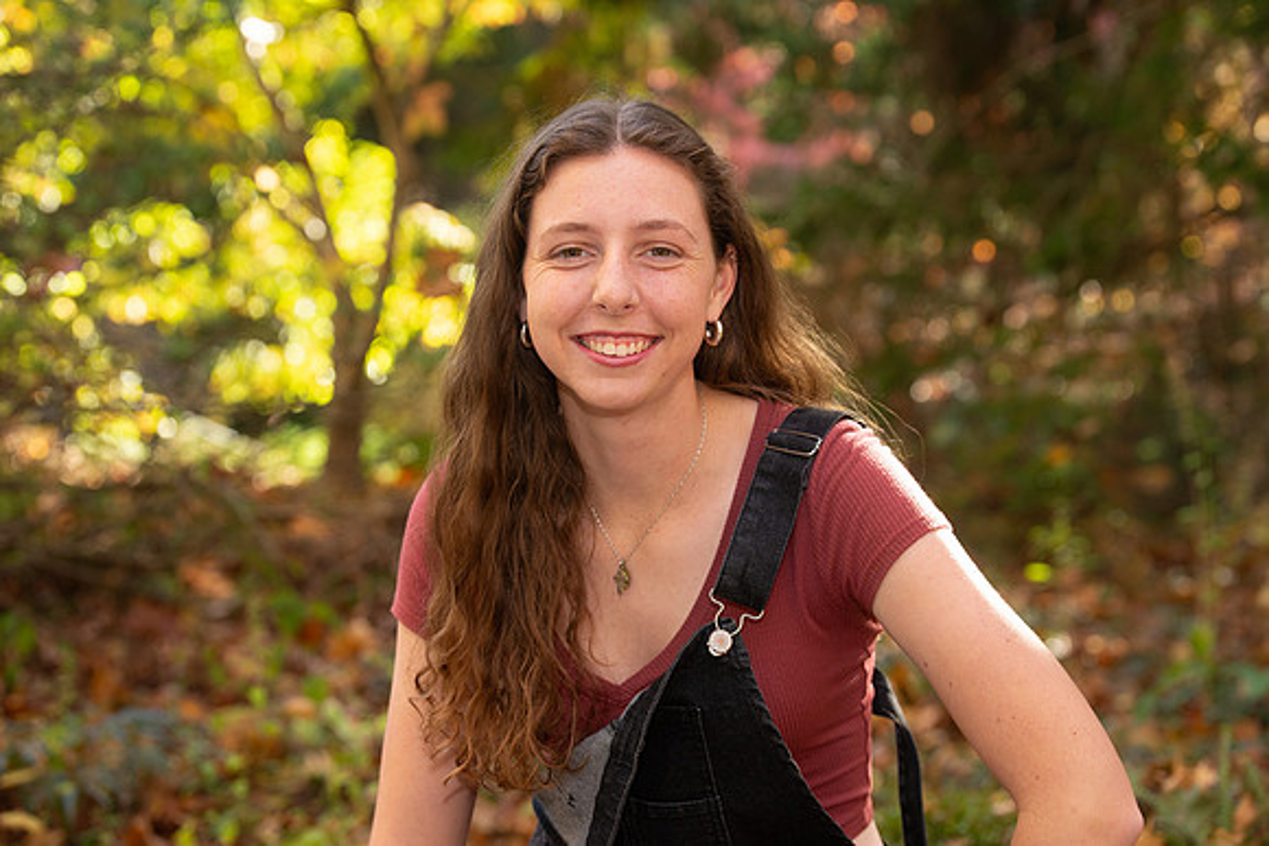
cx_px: 634
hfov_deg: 25.4
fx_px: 2821
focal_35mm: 80
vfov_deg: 17.1
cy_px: 423
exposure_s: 1/125
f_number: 4.5
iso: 500
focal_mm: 80
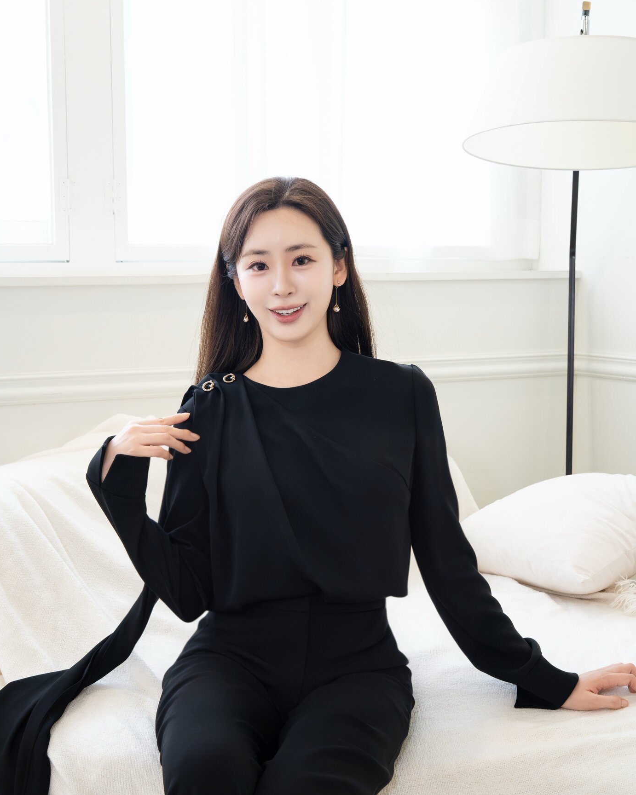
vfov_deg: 34.2
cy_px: 391
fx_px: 1294
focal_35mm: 55
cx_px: 311
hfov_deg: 27.6
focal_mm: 45
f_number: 8
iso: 3200
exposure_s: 1/250
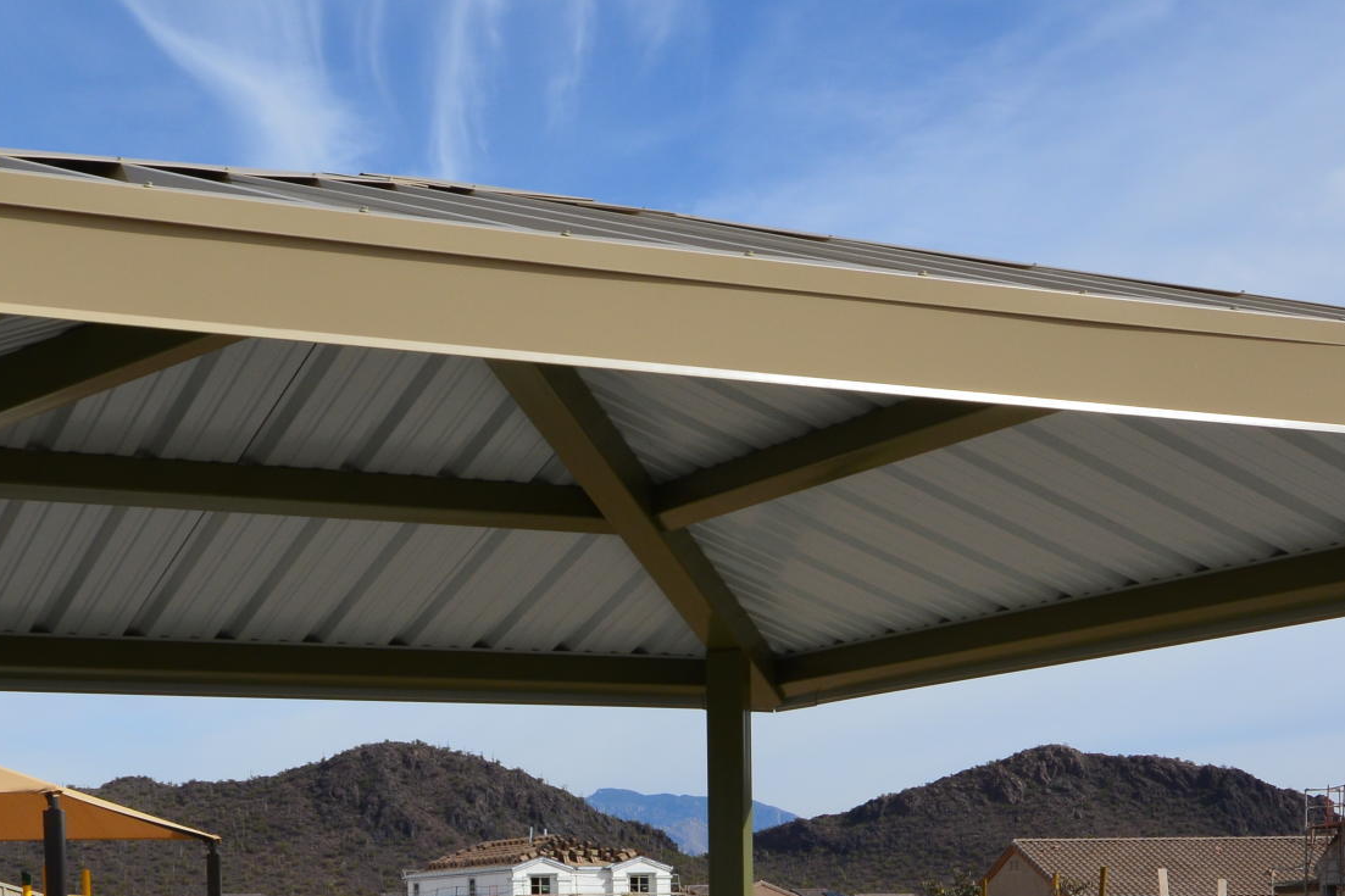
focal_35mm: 69
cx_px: 529
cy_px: 1119
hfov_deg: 29.0
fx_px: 2591
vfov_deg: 18.4
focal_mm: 17
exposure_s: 1/400
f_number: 11
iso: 200
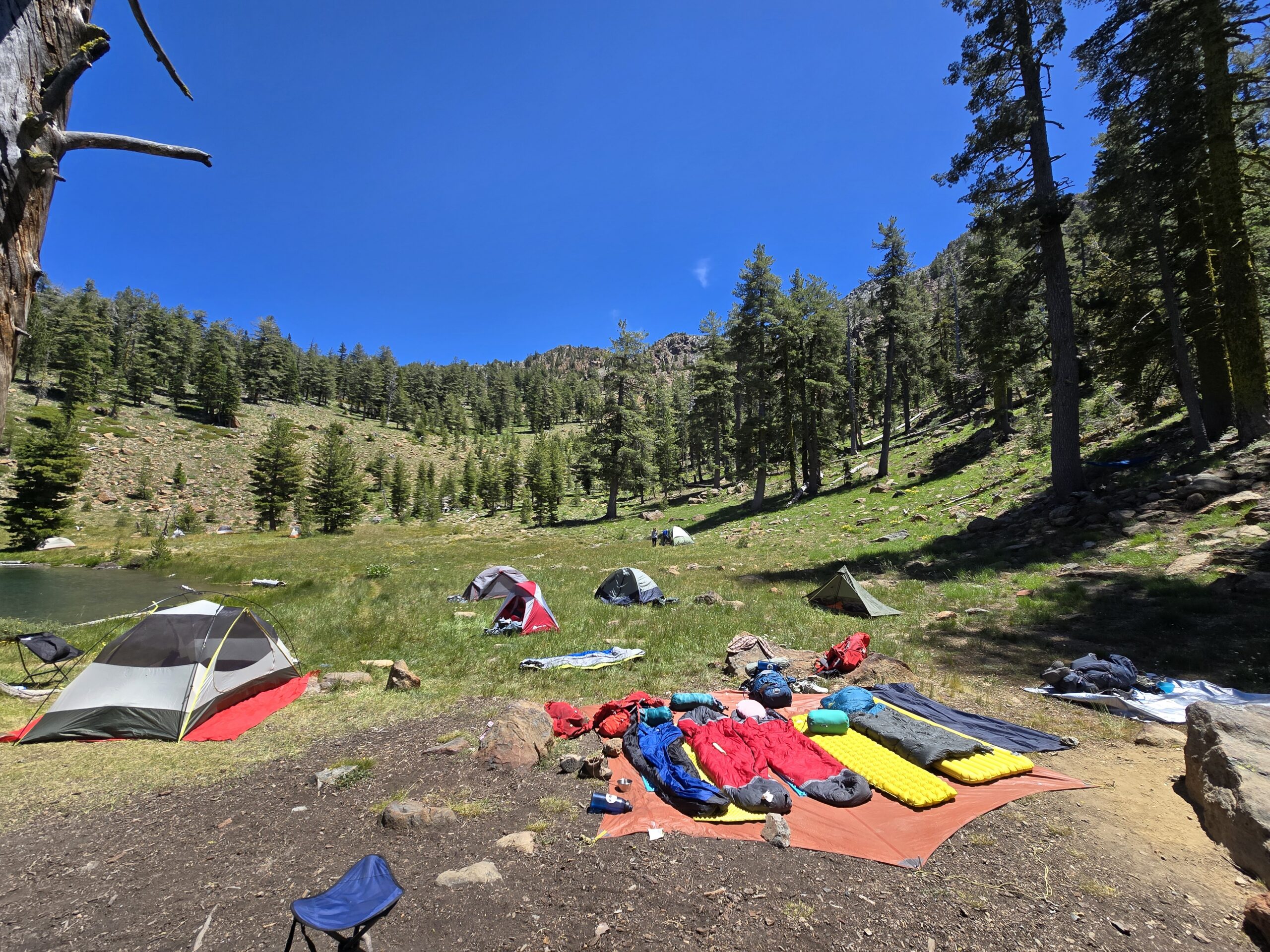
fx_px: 477
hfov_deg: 106.2
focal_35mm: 13
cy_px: 476
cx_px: 635
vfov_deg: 89.9
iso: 50
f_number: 2.2
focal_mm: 2.2
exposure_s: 1/1584
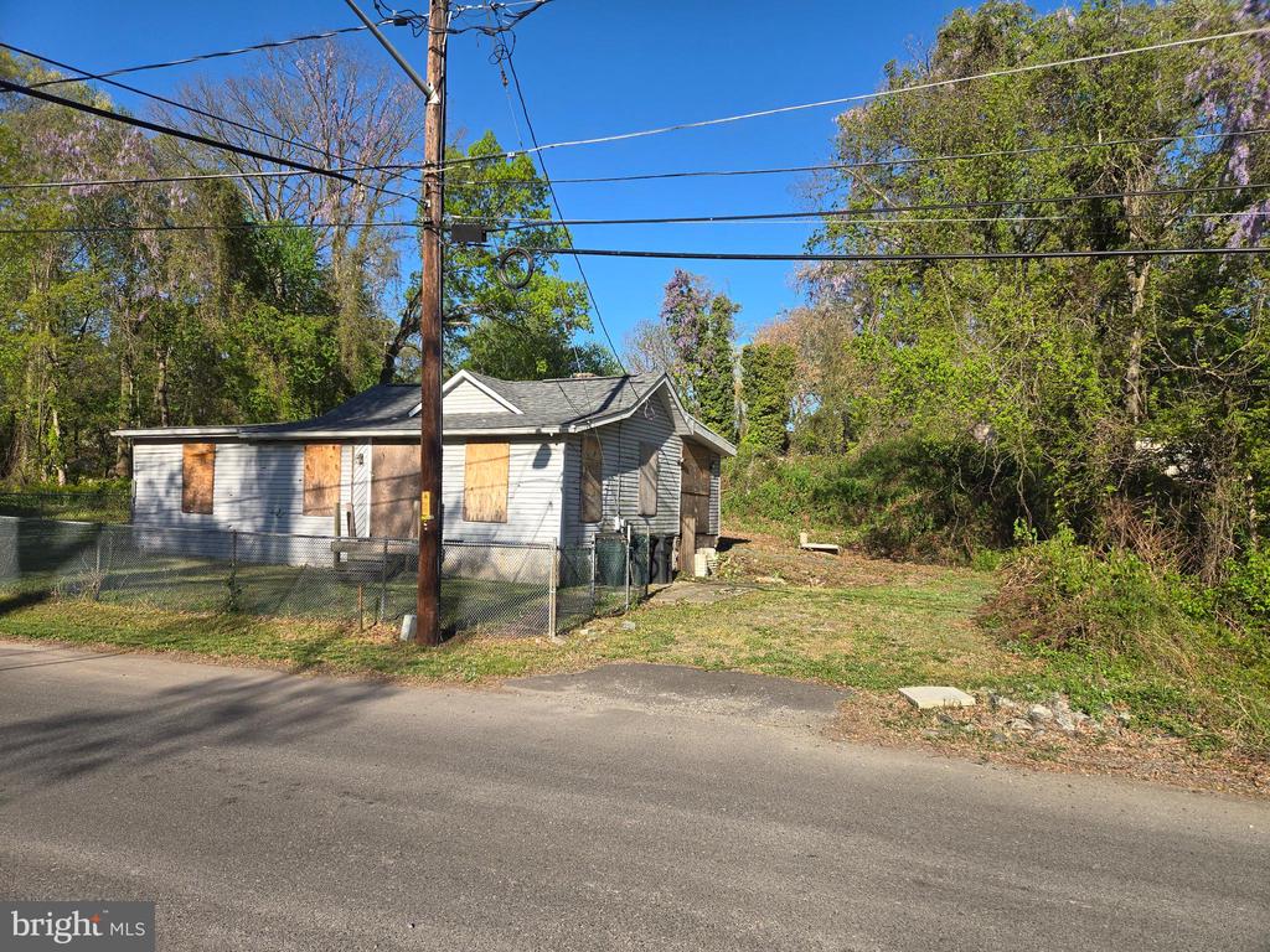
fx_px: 844
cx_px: 635
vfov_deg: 58.9
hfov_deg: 73.9
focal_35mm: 23
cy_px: 476
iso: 25
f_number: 1.8
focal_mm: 5.4
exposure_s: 1/1472
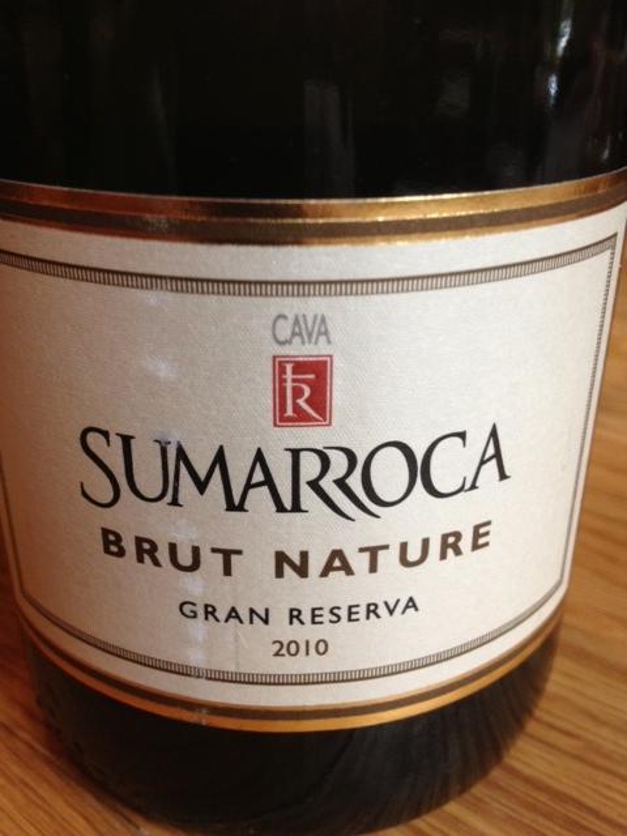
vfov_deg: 52.6
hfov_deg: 40.7
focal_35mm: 35
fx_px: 845
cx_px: 314
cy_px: 418
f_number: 2.4
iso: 160
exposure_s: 1/20
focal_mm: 4.28
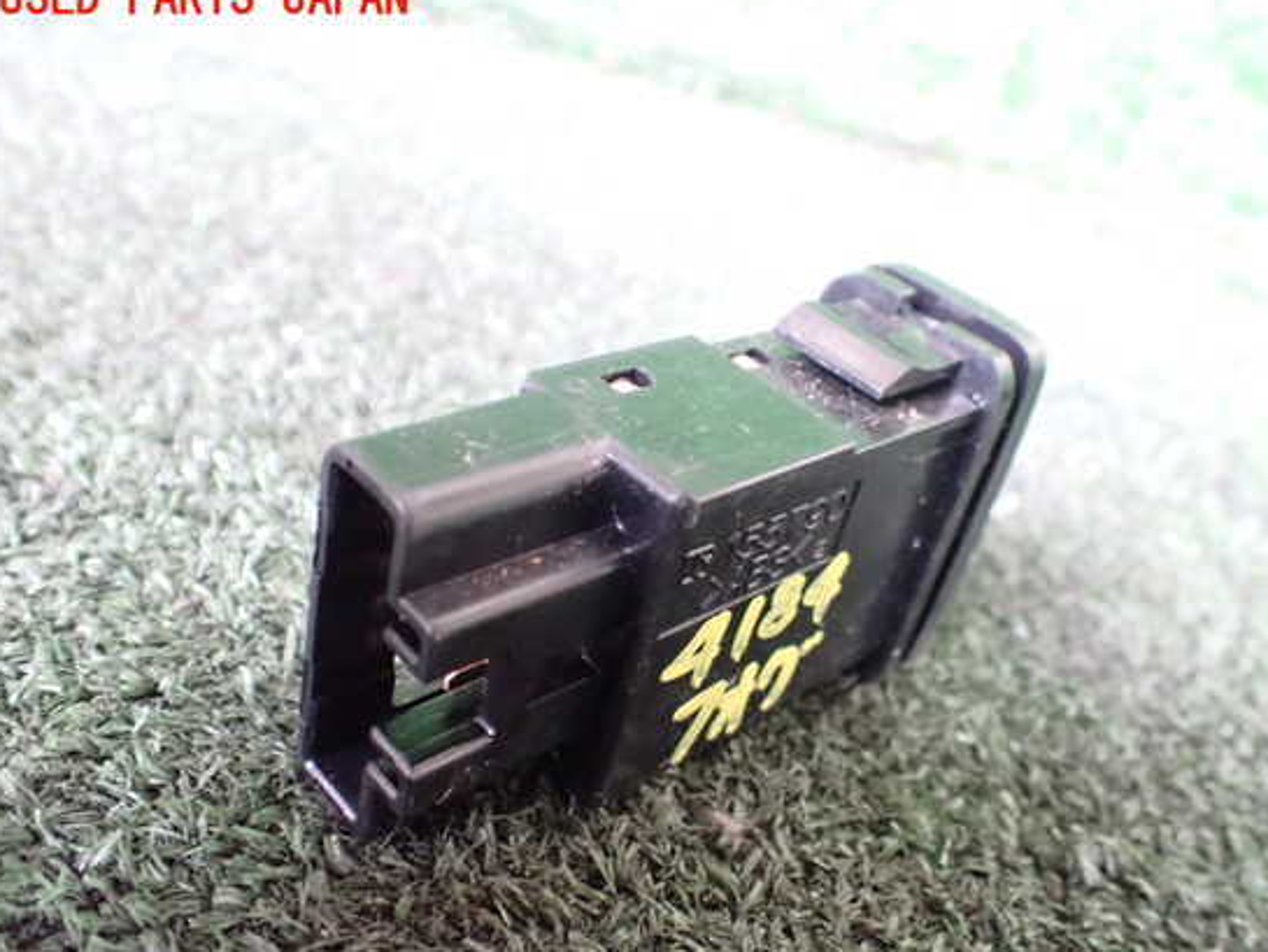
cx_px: 684
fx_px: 1209
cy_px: 493
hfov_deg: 55.3
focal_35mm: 33
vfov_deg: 43.0
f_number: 2.3
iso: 1250
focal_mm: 5.4
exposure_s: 1/30
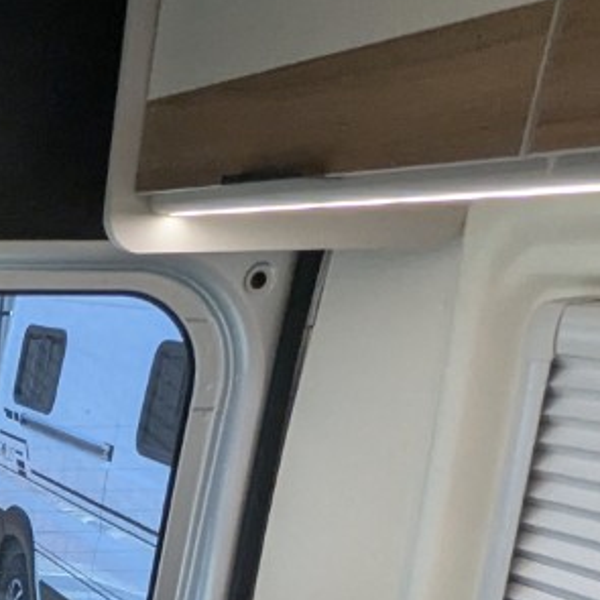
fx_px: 1314
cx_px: -339
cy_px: 938
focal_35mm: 67
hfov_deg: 21.1
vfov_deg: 21.1
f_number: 2.2
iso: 174
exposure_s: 1/381
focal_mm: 2.35
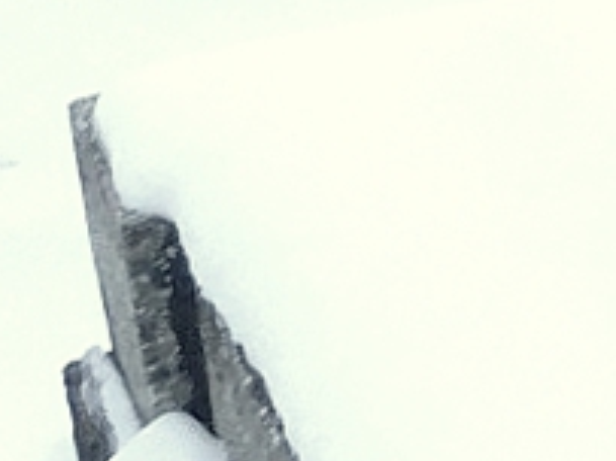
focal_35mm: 181
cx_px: 2036
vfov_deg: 7.7
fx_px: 3219
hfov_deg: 8.5
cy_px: -622
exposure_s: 1/50
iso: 125
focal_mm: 4
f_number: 3
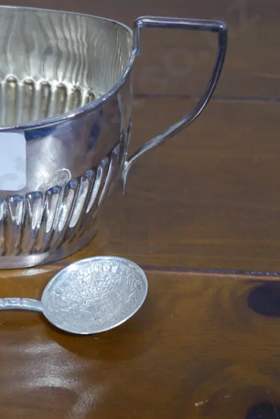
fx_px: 1260
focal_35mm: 108
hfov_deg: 12.5
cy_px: 204
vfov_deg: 18.9
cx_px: -12
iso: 1250
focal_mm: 33
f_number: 5.4
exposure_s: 1/80
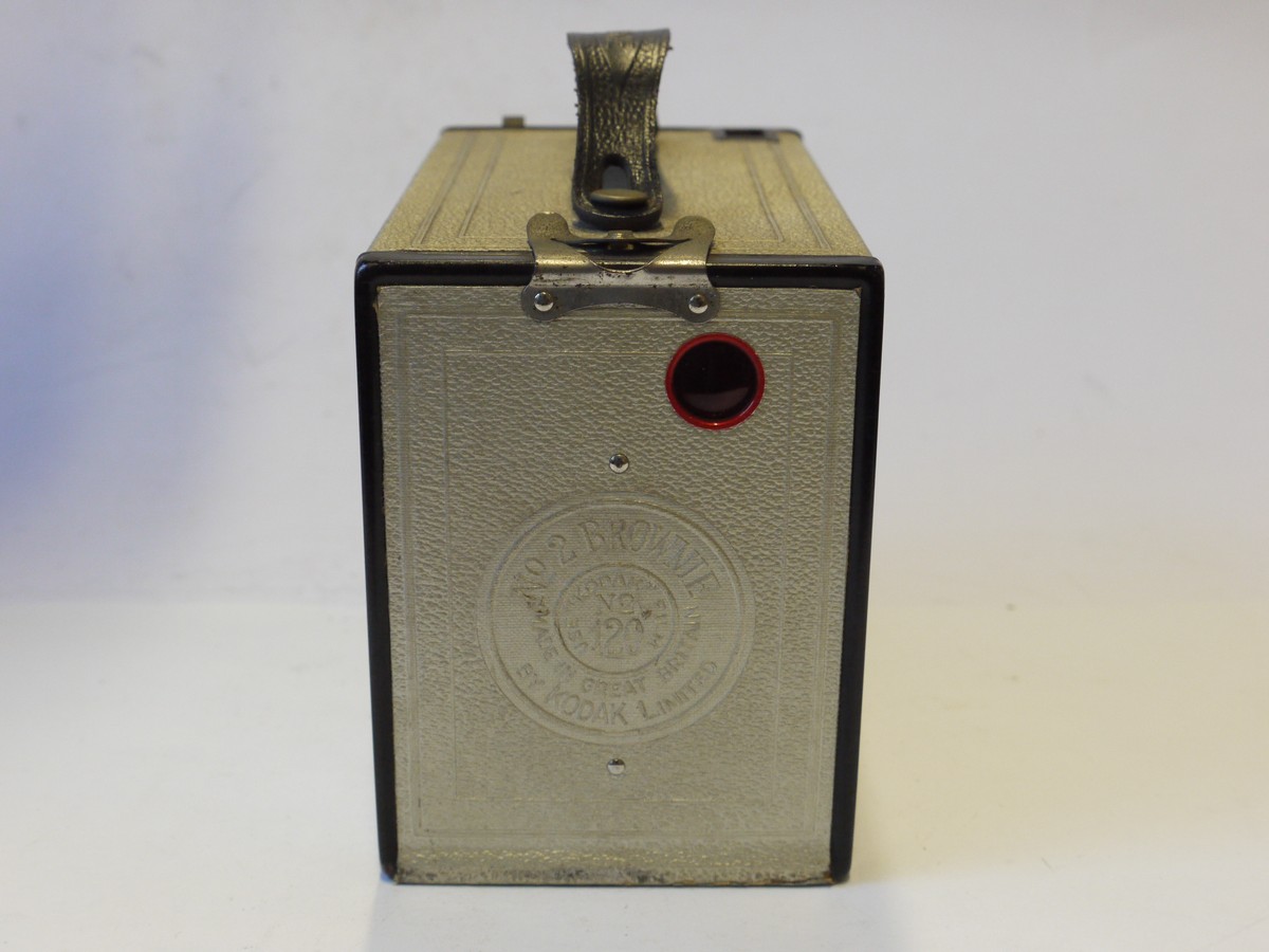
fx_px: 1833
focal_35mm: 50
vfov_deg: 29.1
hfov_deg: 38.2
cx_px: 634
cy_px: 476
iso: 800
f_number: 8
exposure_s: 1/50
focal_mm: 25
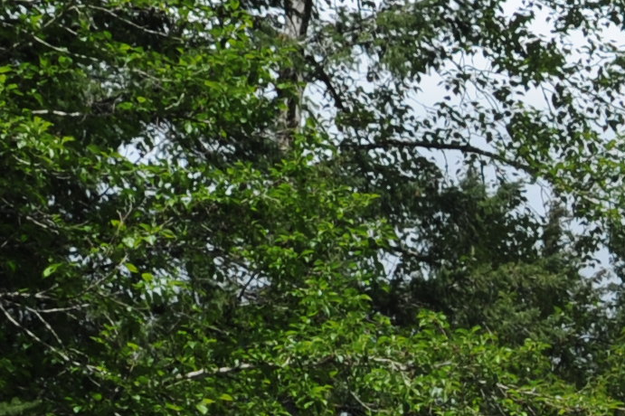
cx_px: 941
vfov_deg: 6.6
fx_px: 3418
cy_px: 1069
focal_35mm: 197
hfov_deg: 10.1
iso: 200
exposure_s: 1/250
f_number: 11
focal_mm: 32
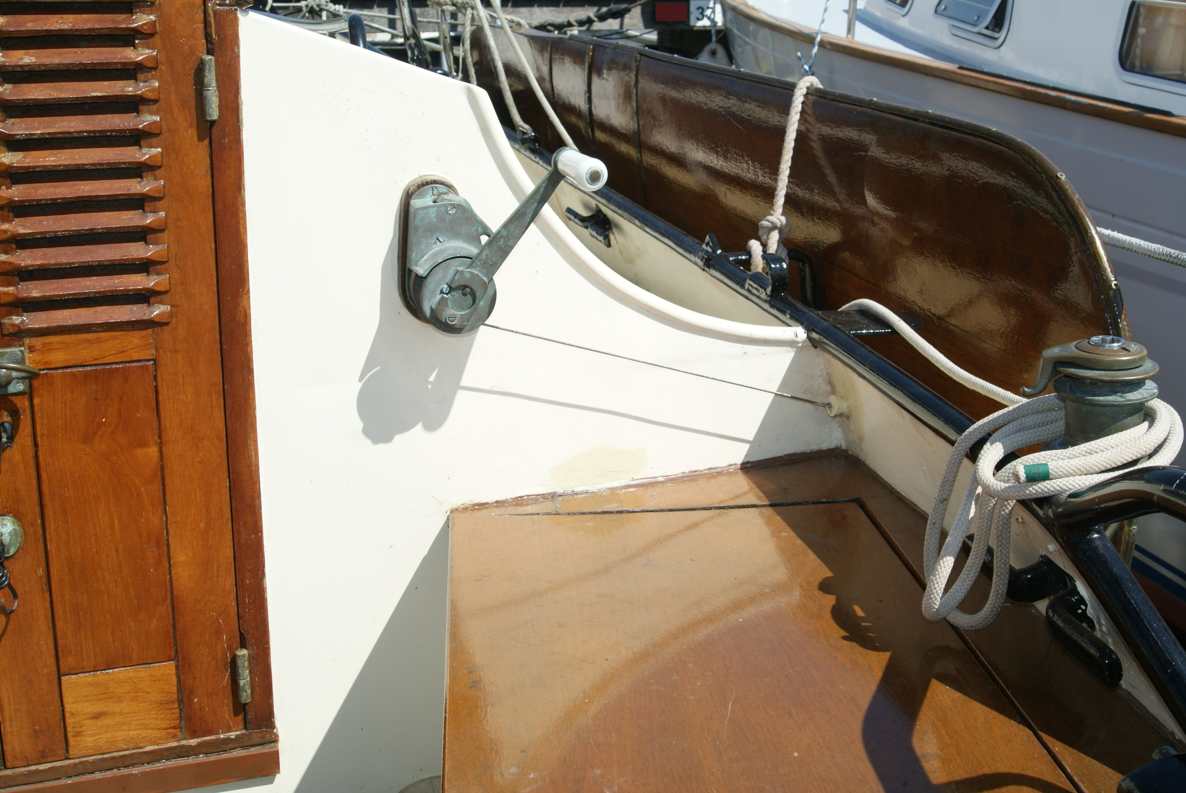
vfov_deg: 31.9
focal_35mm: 42
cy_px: 396
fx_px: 1385
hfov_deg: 46.4
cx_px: 593
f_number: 10
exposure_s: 1/160
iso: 100
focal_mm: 28
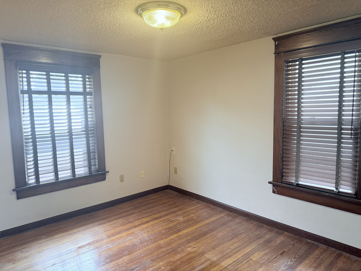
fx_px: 250
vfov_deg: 56.8
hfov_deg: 71.6
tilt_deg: -7.0
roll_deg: +1.4
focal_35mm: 24
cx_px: 180
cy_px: 136
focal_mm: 6.76
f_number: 1.78
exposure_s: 1/174
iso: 200
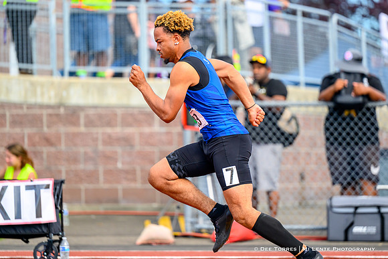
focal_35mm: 217
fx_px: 2339
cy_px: 107
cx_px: 228
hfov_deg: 9.5
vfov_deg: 6.3
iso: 280
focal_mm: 185
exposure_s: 1/2000
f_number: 2.8
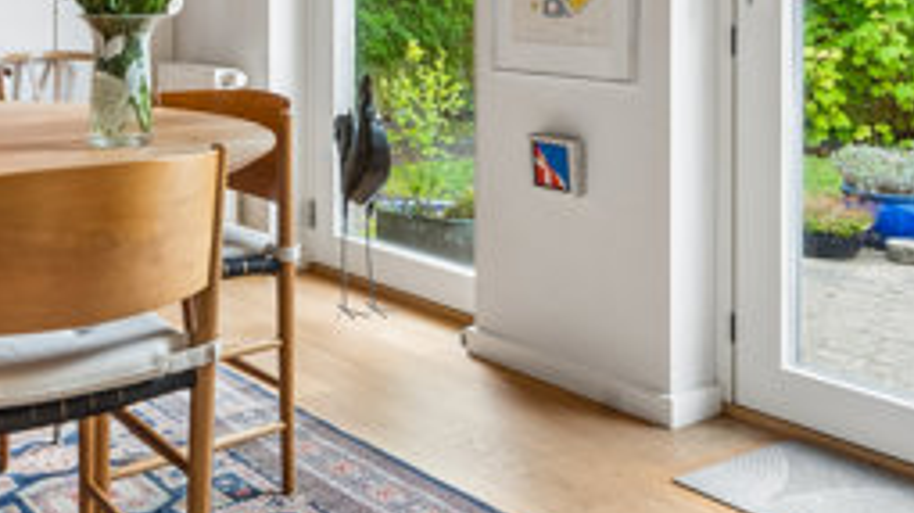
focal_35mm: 46
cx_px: 215
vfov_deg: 24.7
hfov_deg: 43.0
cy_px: -2
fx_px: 1114
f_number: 10
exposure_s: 1/13
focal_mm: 14
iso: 250
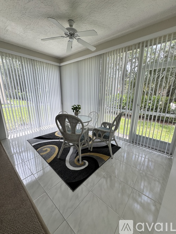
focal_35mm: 14
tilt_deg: -15.0
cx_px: 88
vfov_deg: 102.1
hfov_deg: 85.7
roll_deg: -0.2
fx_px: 95
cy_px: 117
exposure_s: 1/154
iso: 40
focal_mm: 2.22
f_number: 2.2
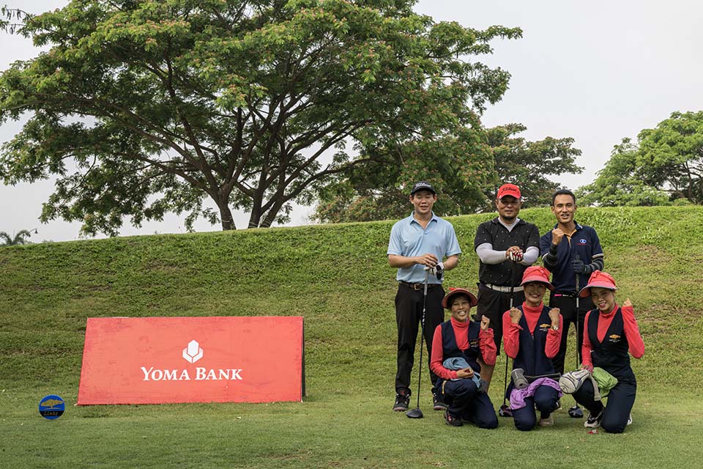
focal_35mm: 42
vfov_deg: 31.9
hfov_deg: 46.4
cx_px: 352
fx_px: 820
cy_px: 234
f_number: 8
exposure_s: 1/500
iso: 450
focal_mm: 42
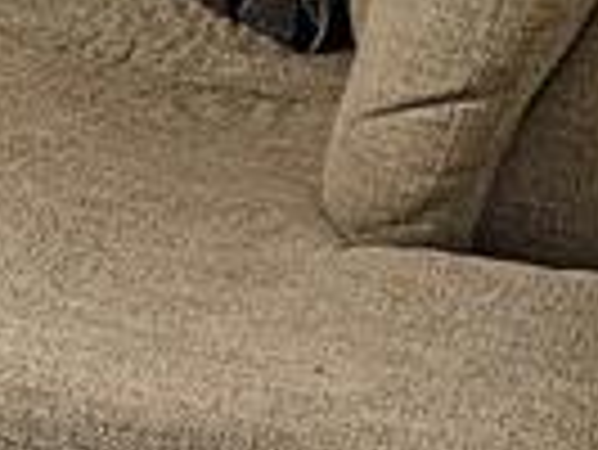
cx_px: -477
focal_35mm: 177
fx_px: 3060
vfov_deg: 8.1
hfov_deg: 10.5
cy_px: -338
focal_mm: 5.4
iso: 500
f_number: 1.8
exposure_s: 1/60
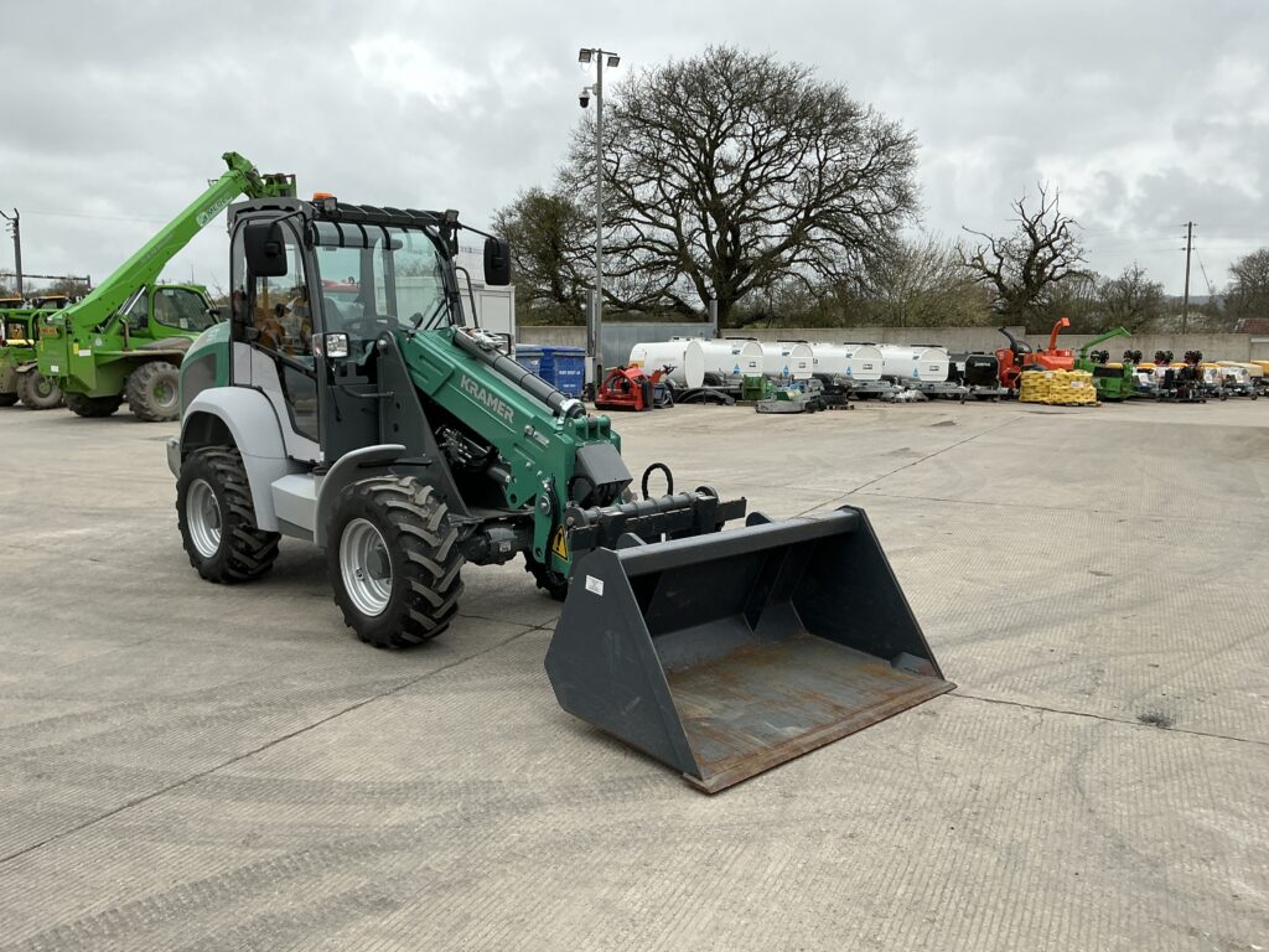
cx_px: 634
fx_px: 1026
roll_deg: -0.9
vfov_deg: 49.7
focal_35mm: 28
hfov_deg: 63.4
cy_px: 476
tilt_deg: -2.4
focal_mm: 3
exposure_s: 1/739
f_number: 1.8
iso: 25
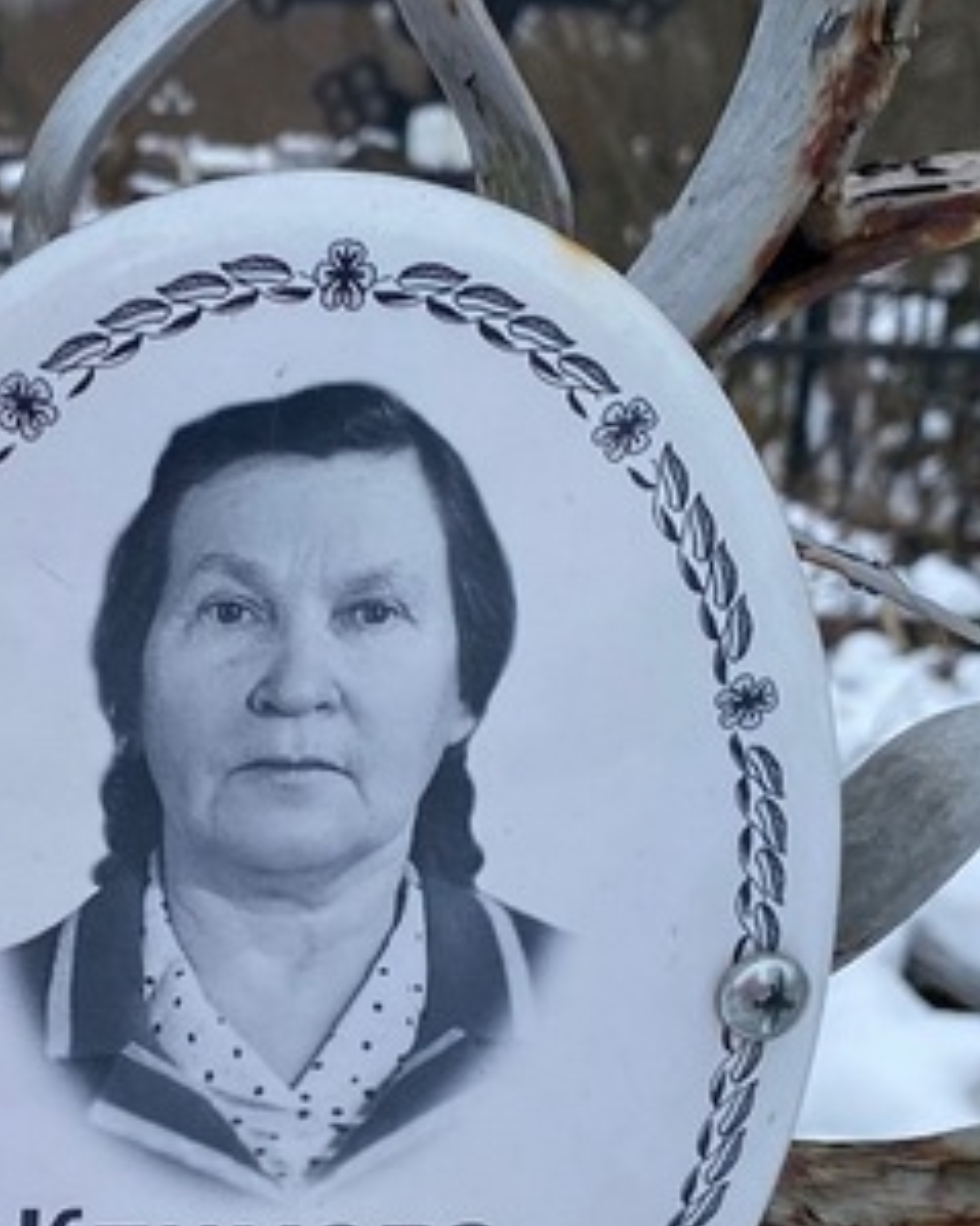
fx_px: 2467
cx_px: 66
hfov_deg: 21.9
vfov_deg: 27.8
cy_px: 763
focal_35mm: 68
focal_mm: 4.25
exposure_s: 1/122
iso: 80
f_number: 1.8
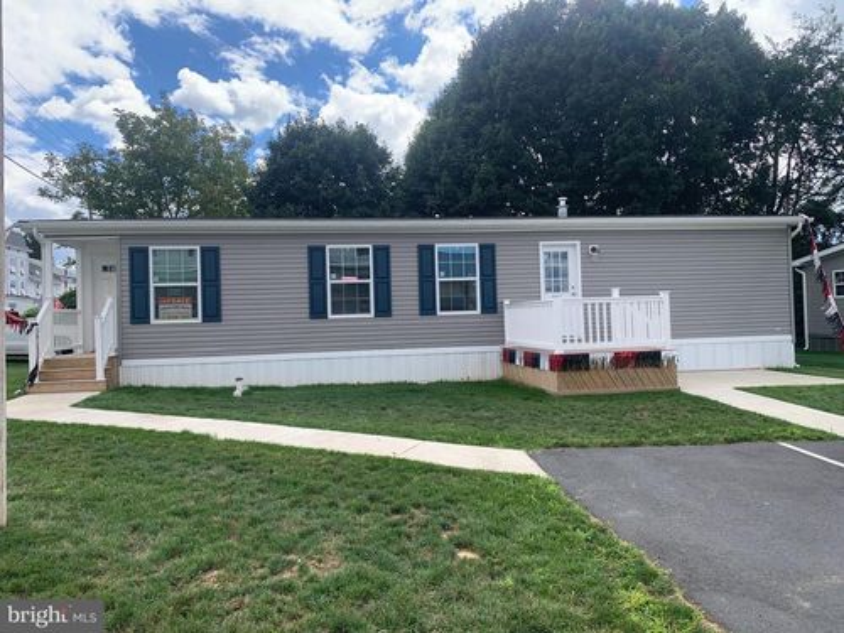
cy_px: 316
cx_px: 422
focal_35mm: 26
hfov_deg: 67.3
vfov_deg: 53.1
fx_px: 634
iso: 25
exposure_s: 1/1235
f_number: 1.8
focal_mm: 4.25
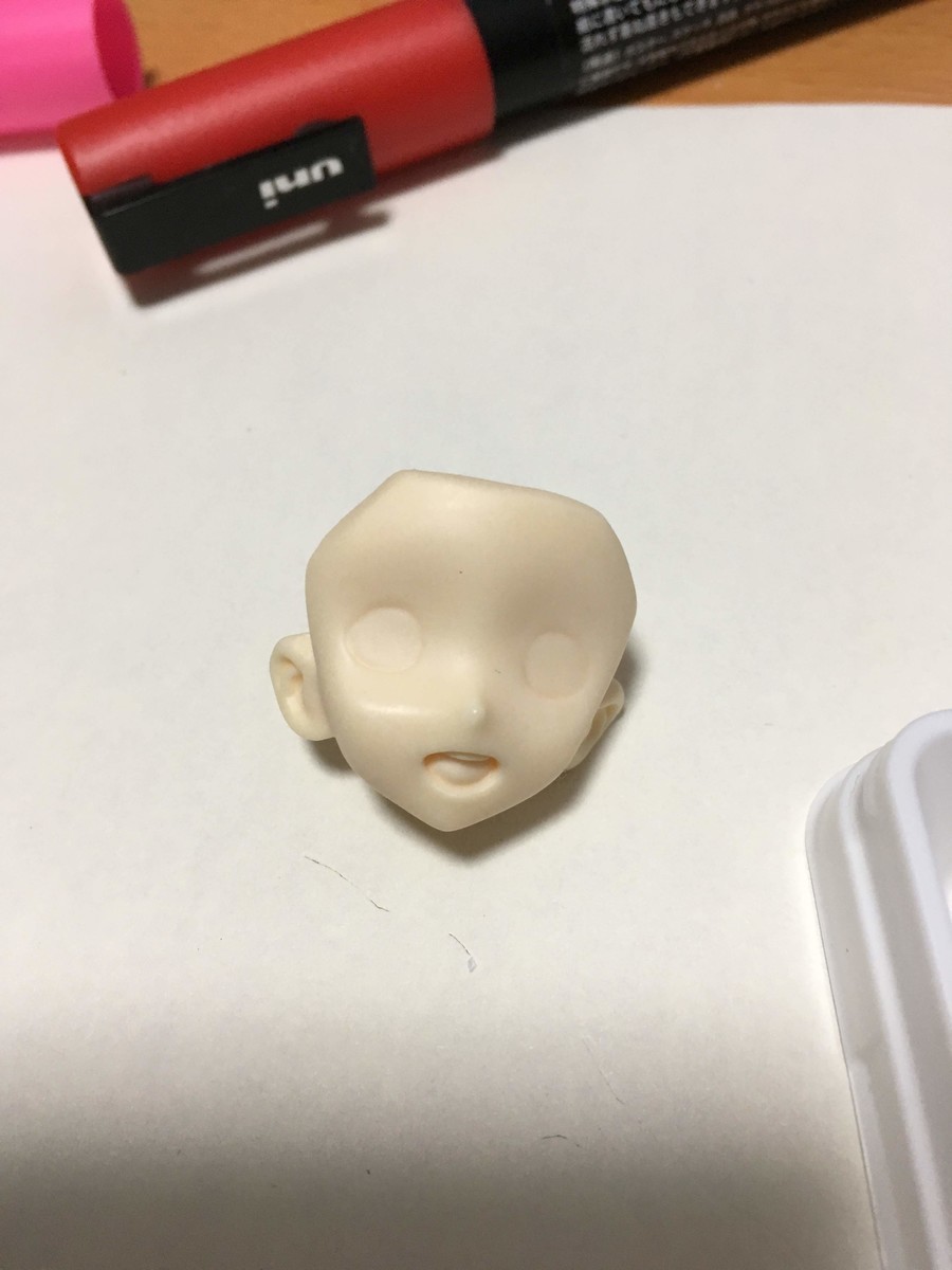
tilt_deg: -57.8
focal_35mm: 29
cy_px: 635
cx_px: 476
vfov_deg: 61.7
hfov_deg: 48.2
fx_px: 1063
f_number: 2.2
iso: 40
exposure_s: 1/30
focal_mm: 4.15
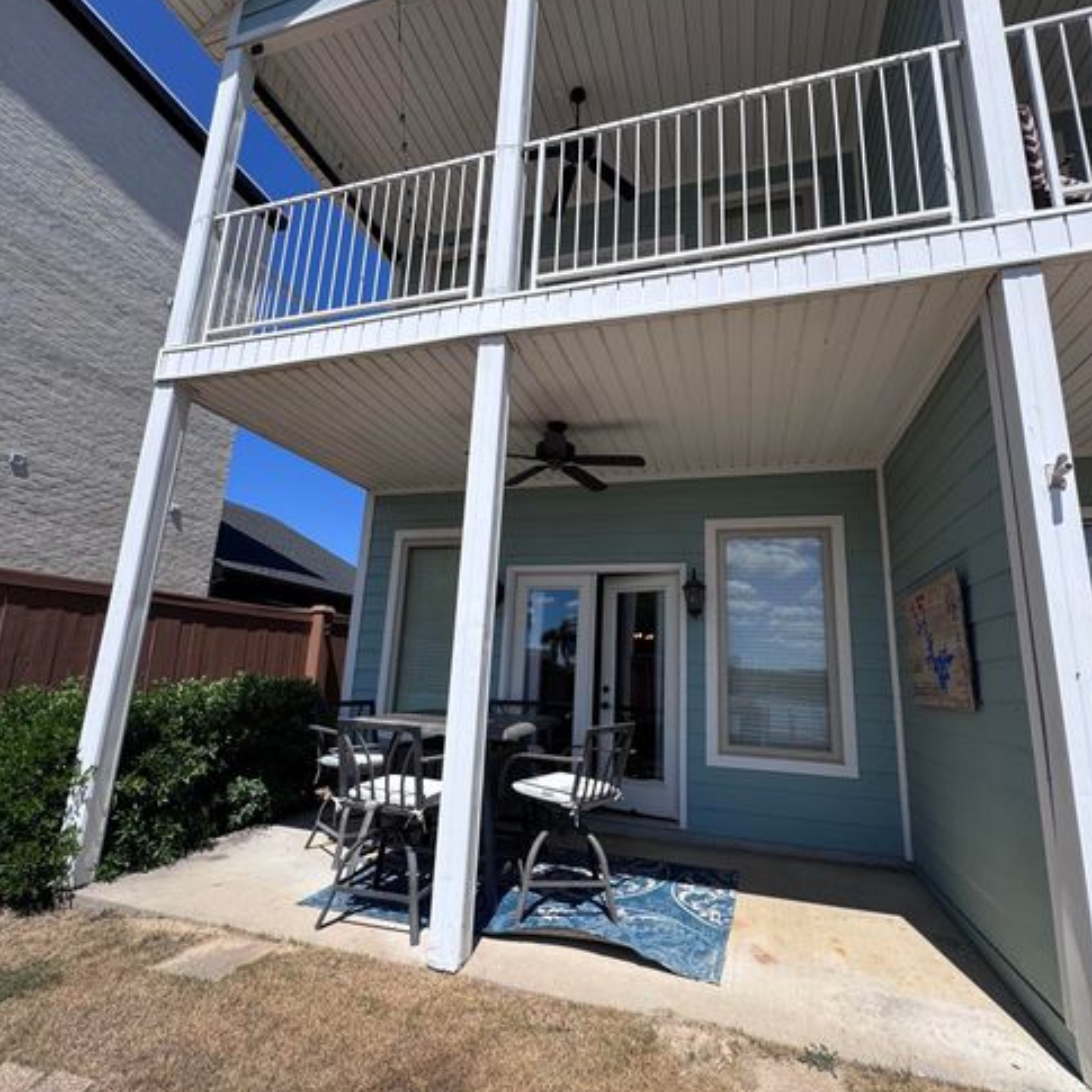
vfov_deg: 84.0
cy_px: 544
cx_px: 558
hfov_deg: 84.0
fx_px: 607
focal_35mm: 17
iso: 50
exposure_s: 1/2208
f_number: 2.2
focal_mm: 2.22
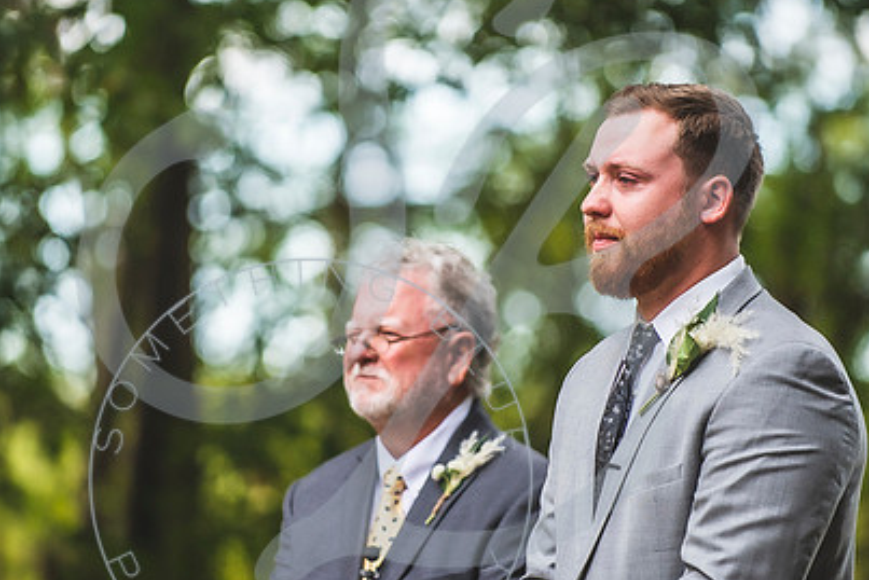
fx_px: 6954
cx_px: 418
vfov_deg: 4.8
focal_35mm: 288
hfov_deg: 7.2
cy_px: 299
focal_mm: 200
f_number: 2.8
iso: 500
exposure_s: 1/640
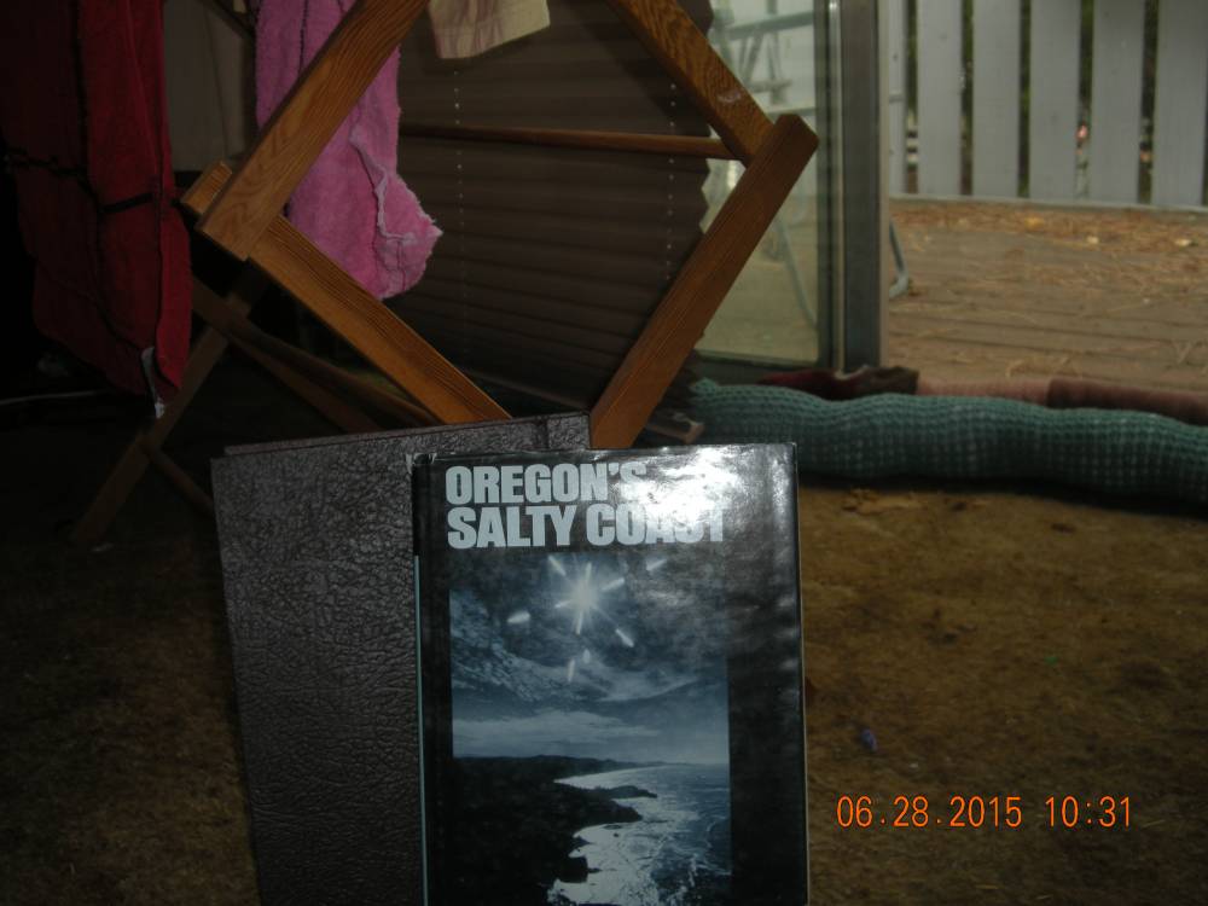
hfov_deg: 50.1
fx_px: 1291
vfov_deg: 38.7
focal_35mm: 37
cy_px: 453
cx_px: 604
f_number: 2.8
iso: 64
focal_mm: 7.9
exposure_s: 1/30
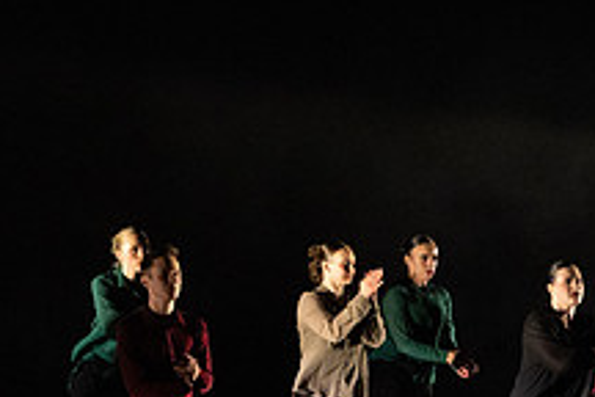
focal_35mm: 218
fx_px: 3603
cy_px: 187
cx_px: 408
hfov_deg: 9.4
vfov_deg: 6.3
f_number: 2.8
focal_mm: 70
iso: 5000
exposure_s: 1/500
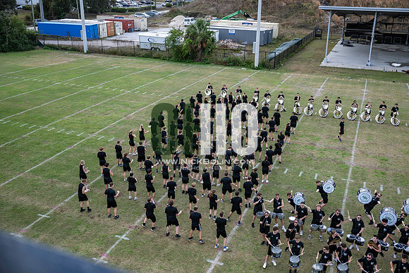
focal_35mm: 36
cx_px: 204
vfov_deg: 36.9
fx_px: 409
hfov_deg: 53.1
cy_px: 136
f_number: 2.8
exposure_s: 1/1250
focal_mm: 36
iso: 250
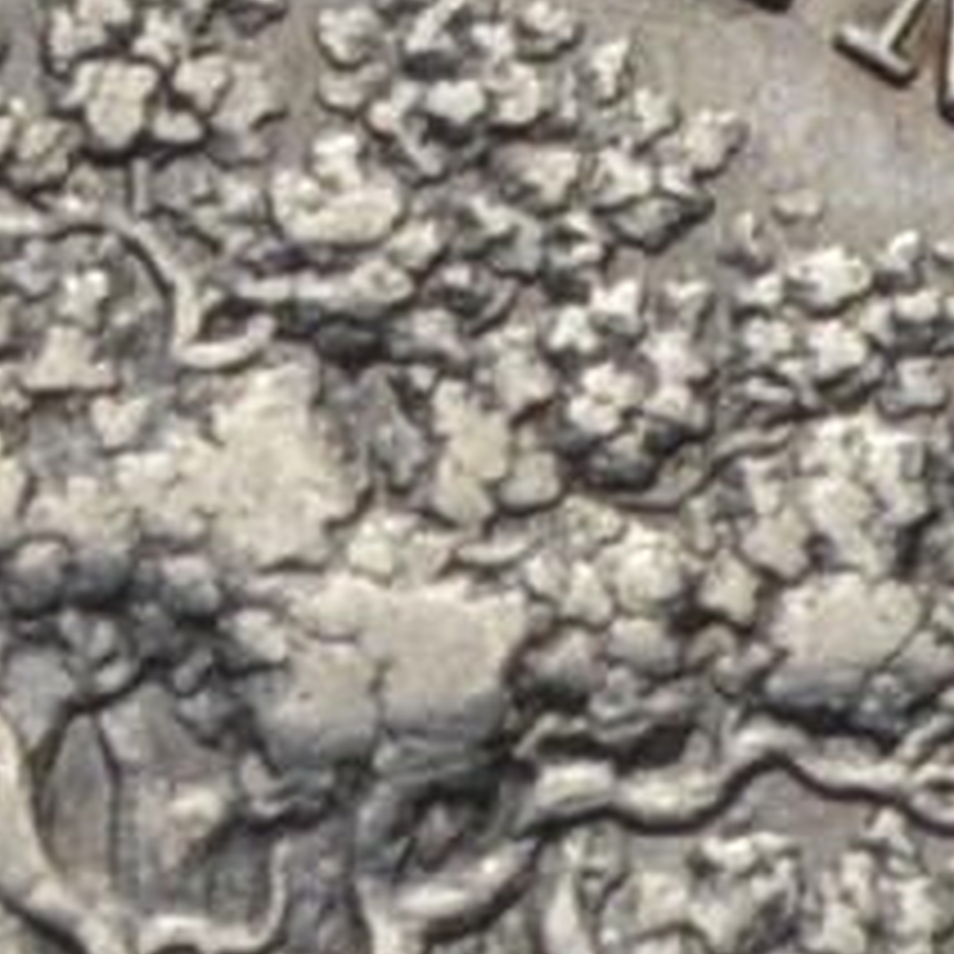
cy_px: -603
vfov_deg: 2.3
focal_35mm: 769
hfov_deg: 2.3
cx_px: 320
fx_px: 23977
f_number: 14
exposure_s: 1/250
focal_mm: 52
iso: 400
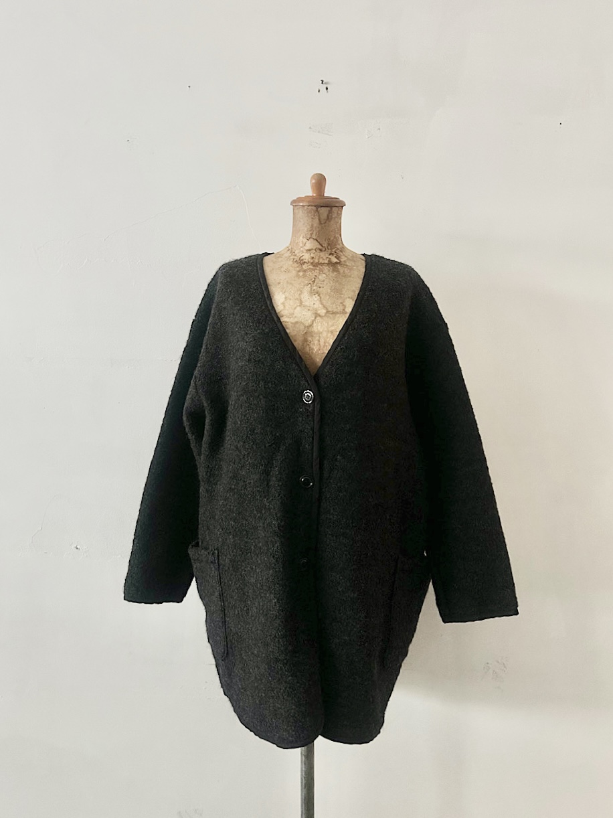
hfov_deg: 53.0
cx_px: 306
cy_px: 409
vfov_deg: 67.3
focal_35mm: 26
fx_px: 614
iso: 800
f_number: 1.5
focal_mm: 5.7
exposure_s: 1/30
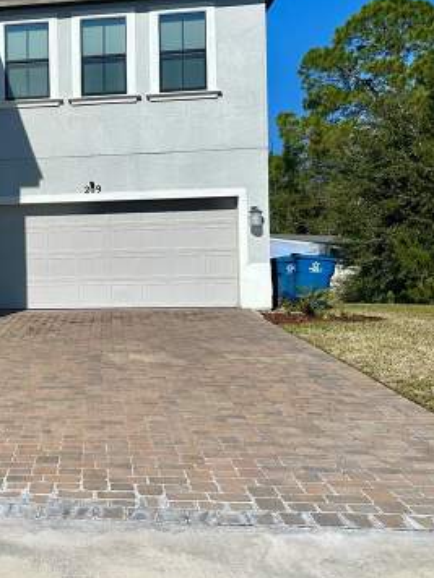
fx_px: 903
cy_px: 253
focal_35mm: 54
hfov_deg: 25.3
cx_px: -29
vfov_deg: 35.5
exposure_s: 1/12048
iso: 80
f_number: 1.78
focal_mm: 6.86
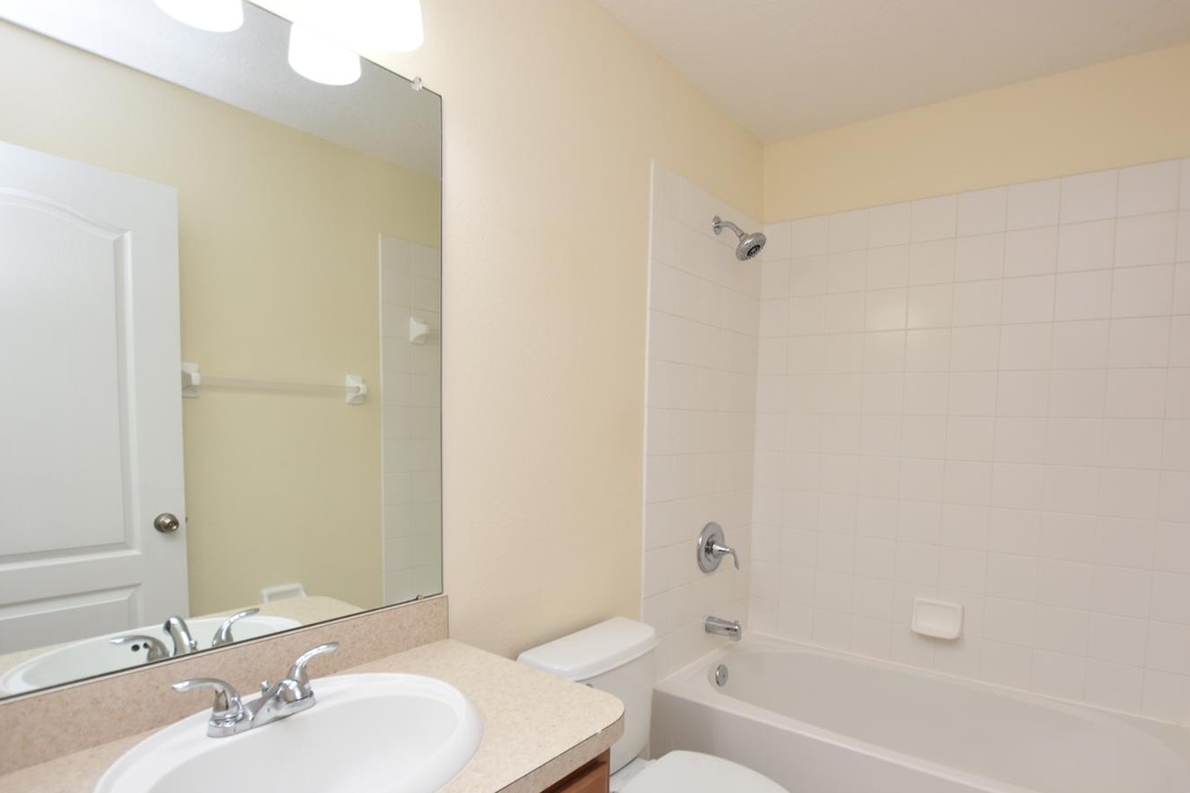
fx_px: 595
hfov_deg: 89.5
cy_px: 468
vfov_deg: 66.8
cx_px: 673
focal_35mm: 18
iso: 200
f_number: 4.5
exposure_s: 1/80
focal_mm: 10
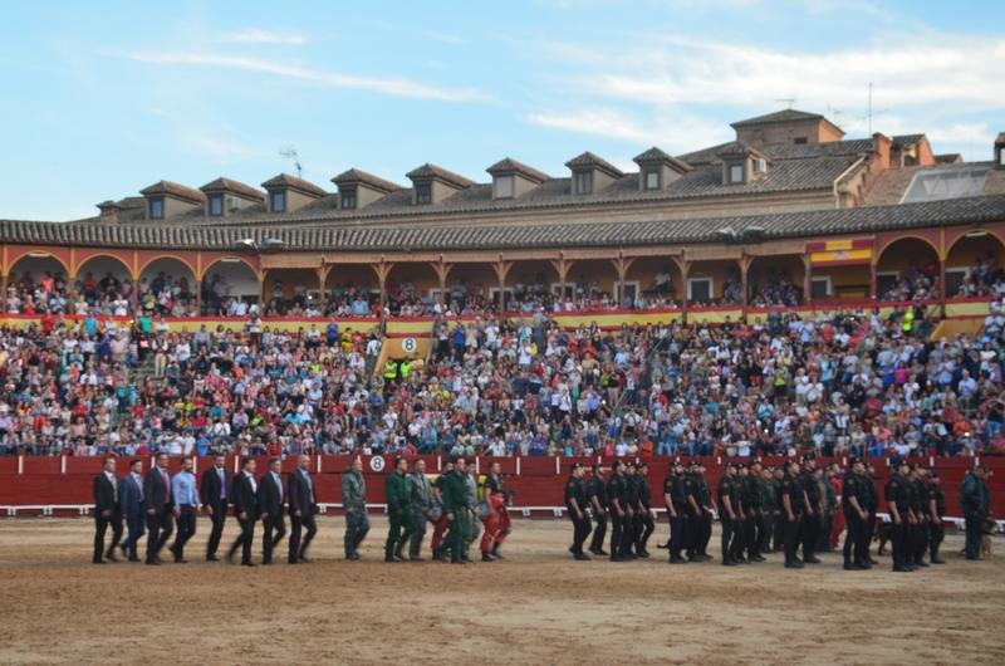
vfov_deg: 21.5
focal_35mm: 63
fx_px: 1755
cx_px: 502
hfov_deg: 32.0
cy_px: 333
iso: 250
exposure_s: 1/30
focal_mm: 42
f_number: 7.1
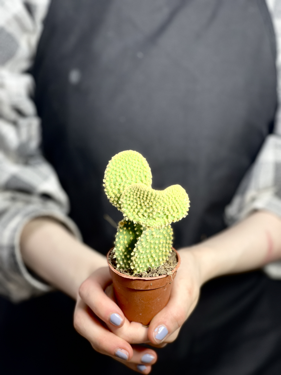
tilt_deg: -21.5
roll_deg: +0.1
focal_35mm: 64
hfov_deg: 22.9
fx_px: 693
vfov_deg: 30.3
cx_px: 140
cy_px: 188
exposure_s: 1/100
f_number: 2.2
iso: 200
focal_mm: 7.5
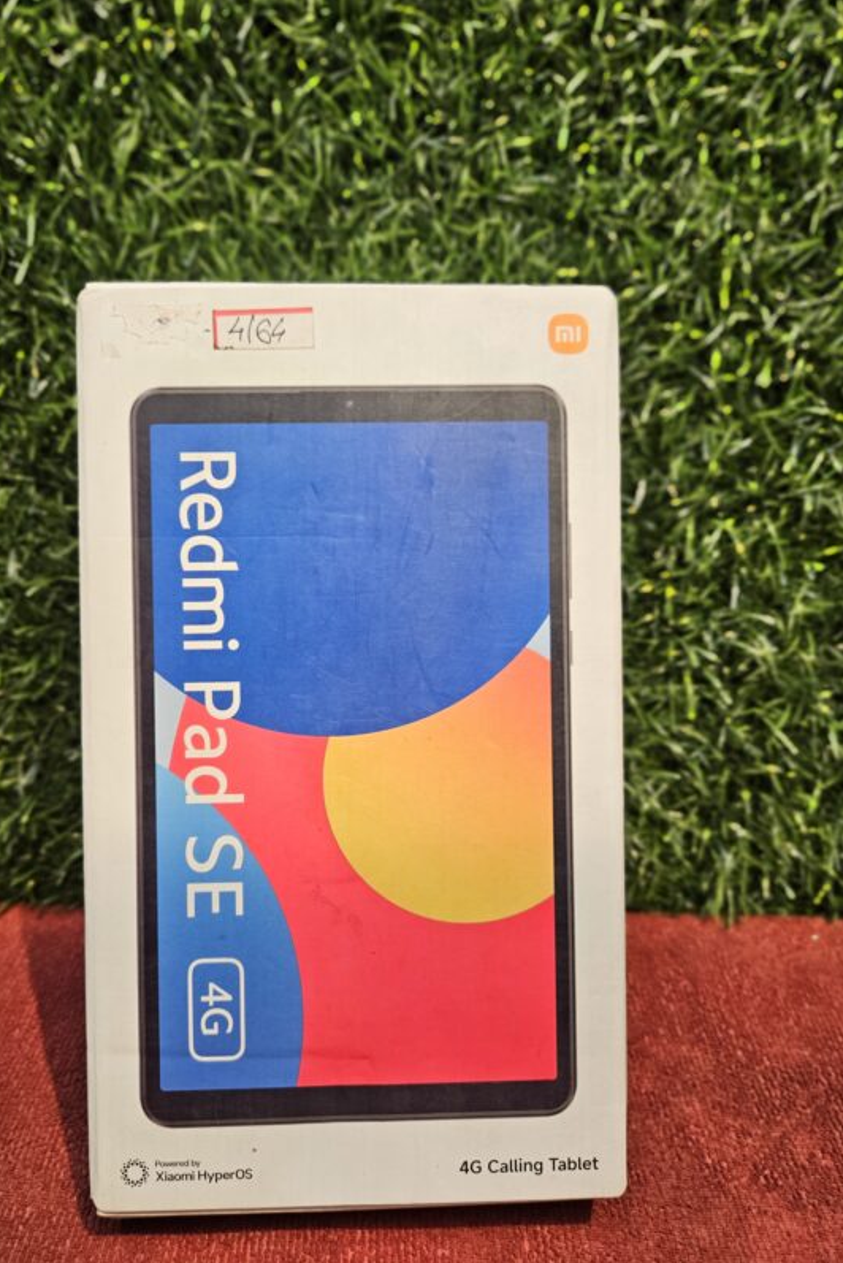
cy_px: 631
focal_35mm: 24
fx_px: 842
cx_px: 369
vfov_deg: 73.7
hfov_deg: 53.0
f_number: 1.8
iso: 160
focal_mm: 5.4
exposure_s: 1/100
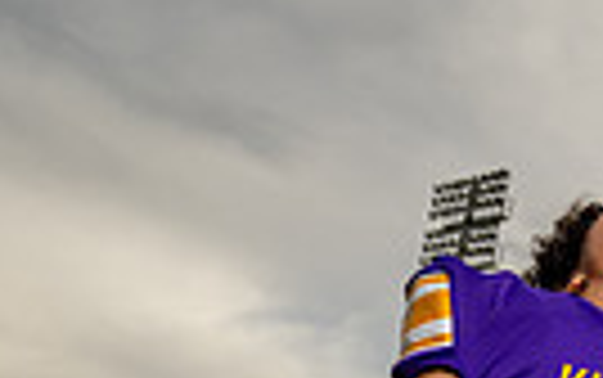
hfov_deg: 19.4
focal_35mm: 106
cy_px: 922
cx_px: 486
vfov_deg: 10.5
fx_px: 1743
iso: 100
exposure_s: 1/200
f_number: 5.6
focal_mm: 31
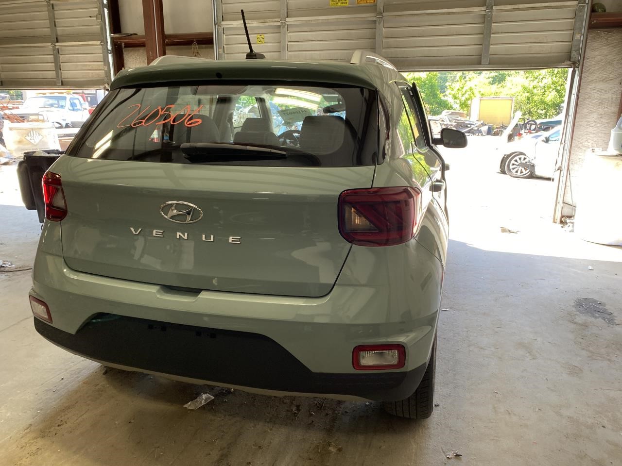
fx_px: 467
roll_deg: -0.1
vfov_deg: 53.1
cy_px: 233
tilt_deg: -12.1
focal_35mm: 26
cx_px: 311
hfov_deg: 67.3
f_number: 1.8
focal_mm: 4.25
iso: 80
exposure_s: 1/122
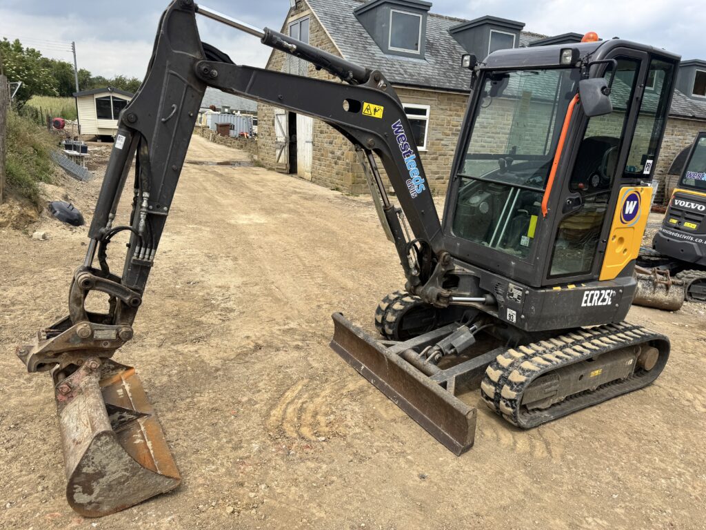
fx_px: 489
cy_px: 265
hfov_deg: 71.6
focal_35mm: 24
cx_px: 353
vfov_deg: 56.8
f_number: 1.78
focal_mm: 6.76
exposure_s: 1/2710
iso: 80
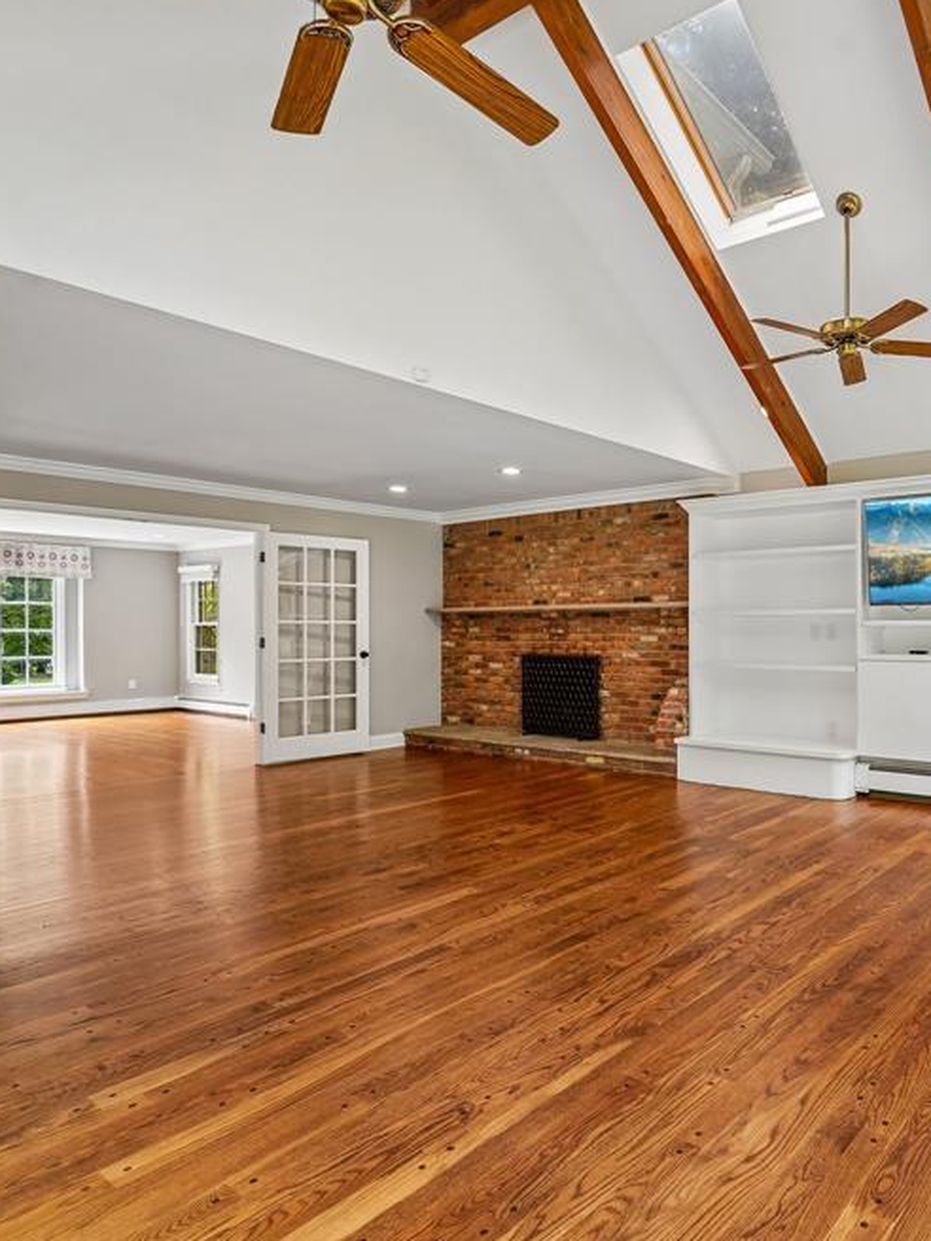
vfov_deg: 79.0
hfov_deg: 58.9
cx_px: 734
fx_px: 753
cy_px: 620
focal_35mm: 21
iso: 400
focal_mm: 14
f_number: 8
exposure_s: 1/25
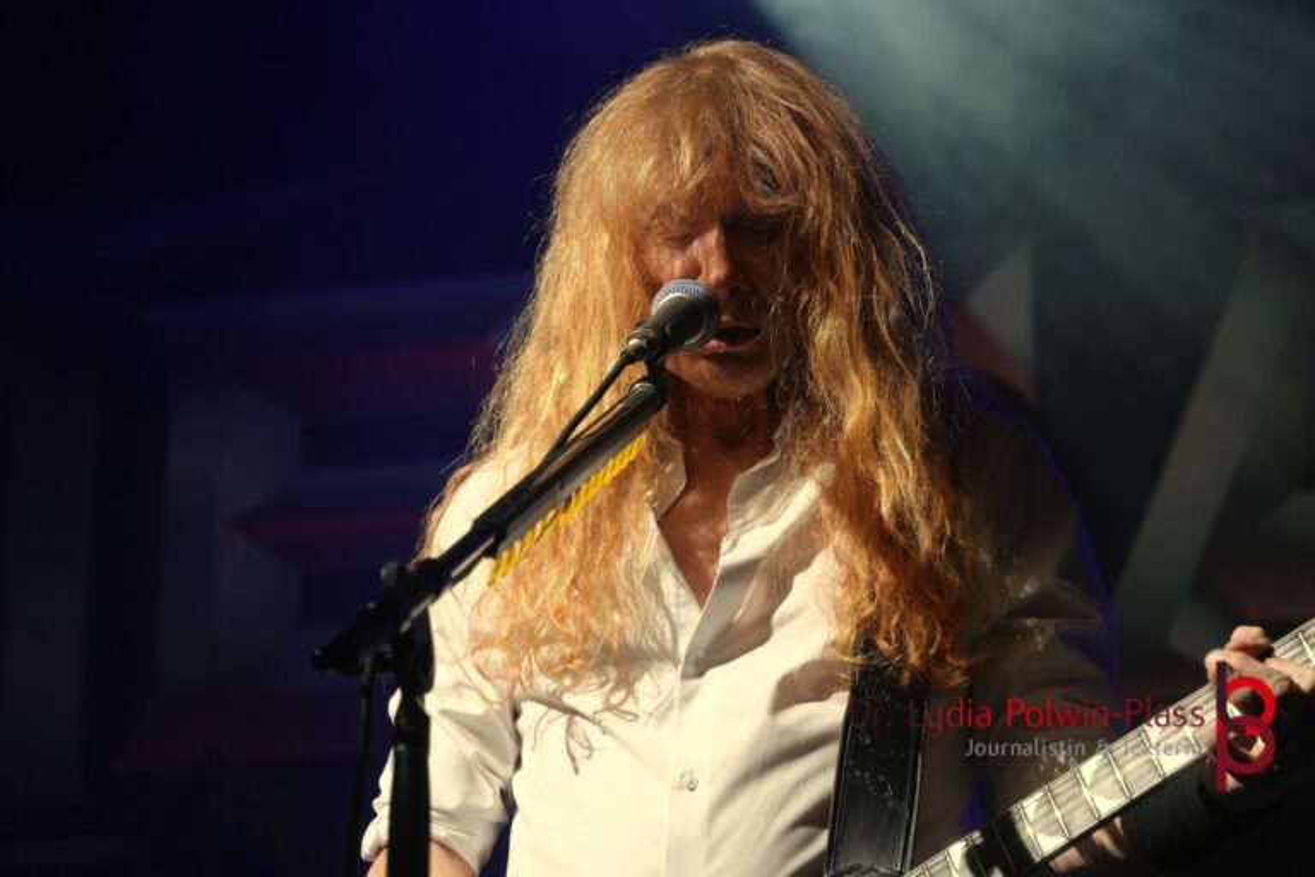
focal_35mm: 132
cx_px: 658
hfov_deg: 15.5
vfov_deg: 10.4
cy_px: 438
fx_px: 4821
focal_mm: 88
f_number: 5.6
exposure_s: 1/160
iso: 640
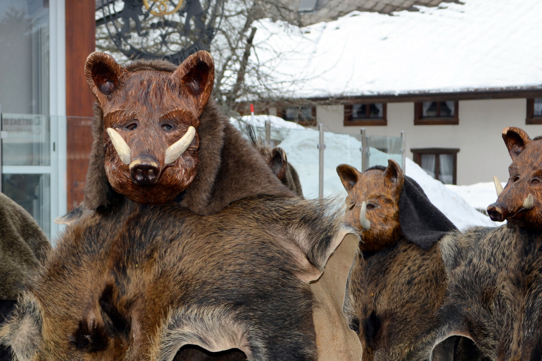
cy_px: 227
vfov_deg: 17.7
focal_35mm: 77
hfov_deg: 26.3
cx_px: 259
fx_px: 1159
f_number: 7.1
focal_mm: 40
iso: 100
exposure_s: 1/200
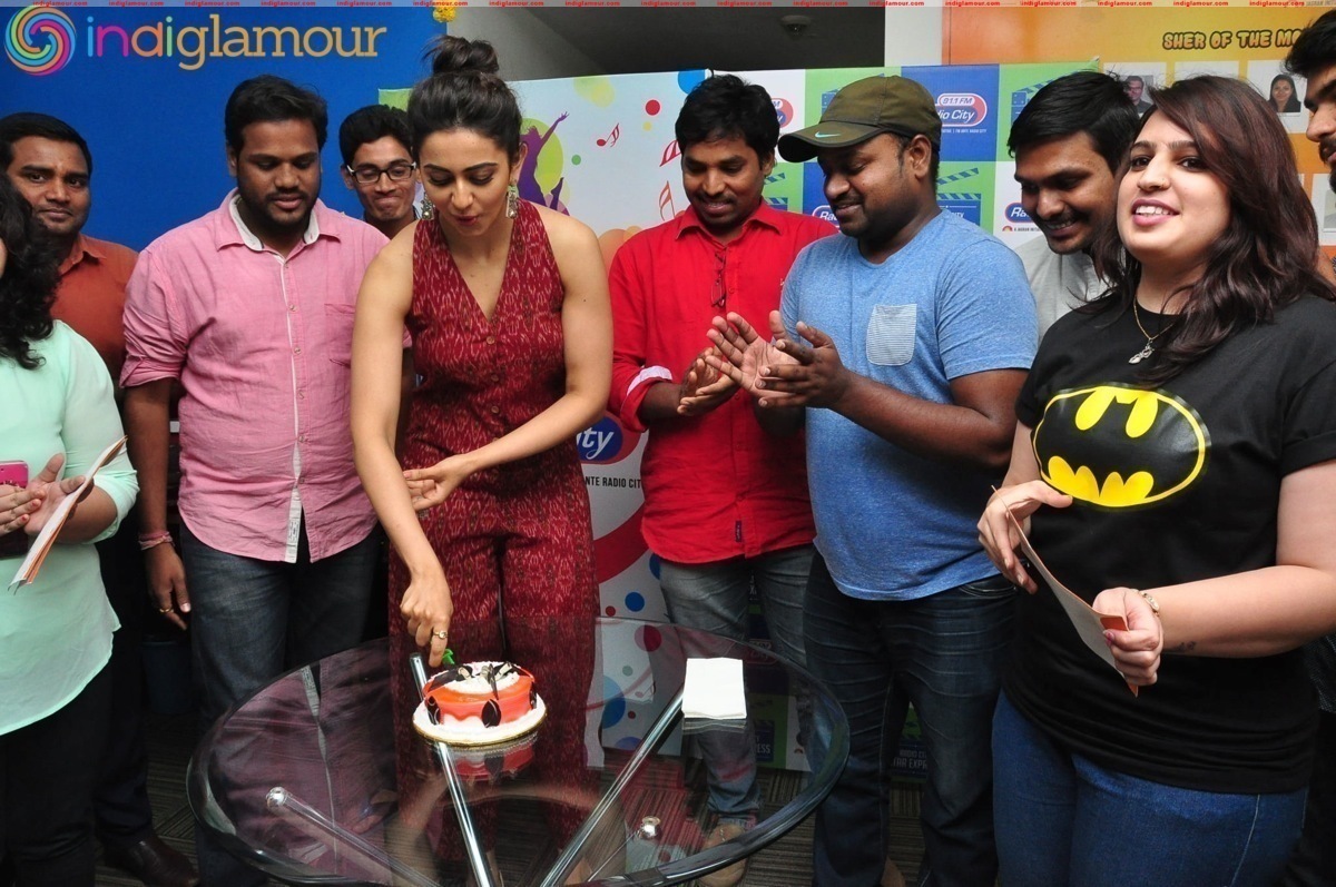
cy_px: 444
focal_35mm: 27
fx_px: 1001
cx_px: 668
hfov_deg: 67.4
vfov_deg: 47.8
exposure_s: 1/125
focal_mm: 18
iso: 1250
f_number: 9
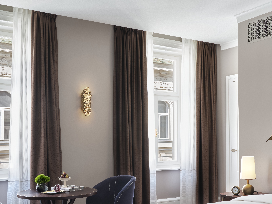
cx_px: 167
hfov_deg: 40.2
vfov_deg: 30.7
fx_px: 369
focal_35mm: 47
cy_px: 134
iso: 400
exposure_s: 1/2.5
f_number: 16
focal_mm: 41.1
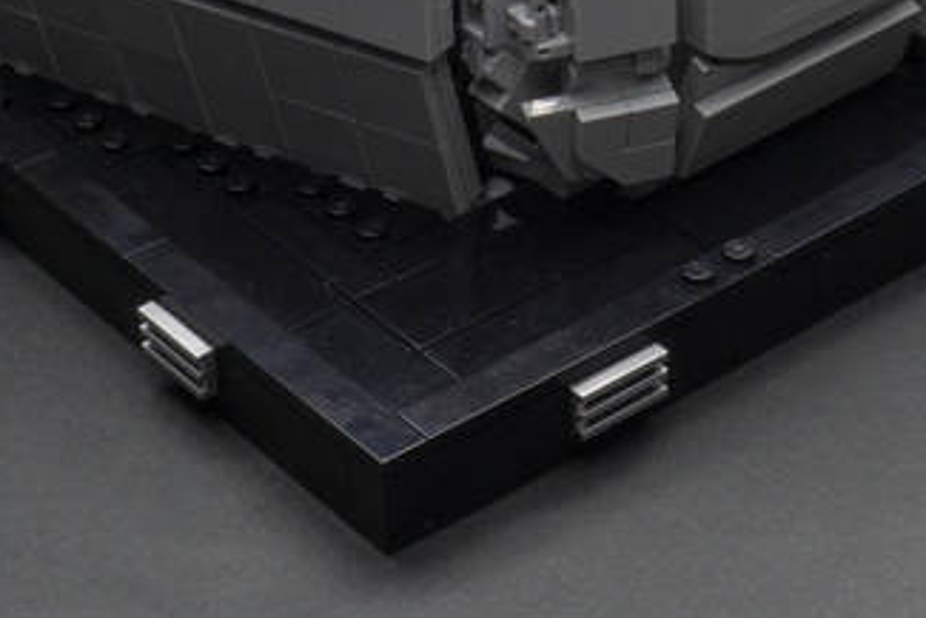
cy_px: -185
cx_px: 727
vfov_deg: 11.2
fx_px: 3062
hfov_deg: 17.1
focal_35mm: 119
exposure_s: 20
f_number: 11
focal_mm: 15.94
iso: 320
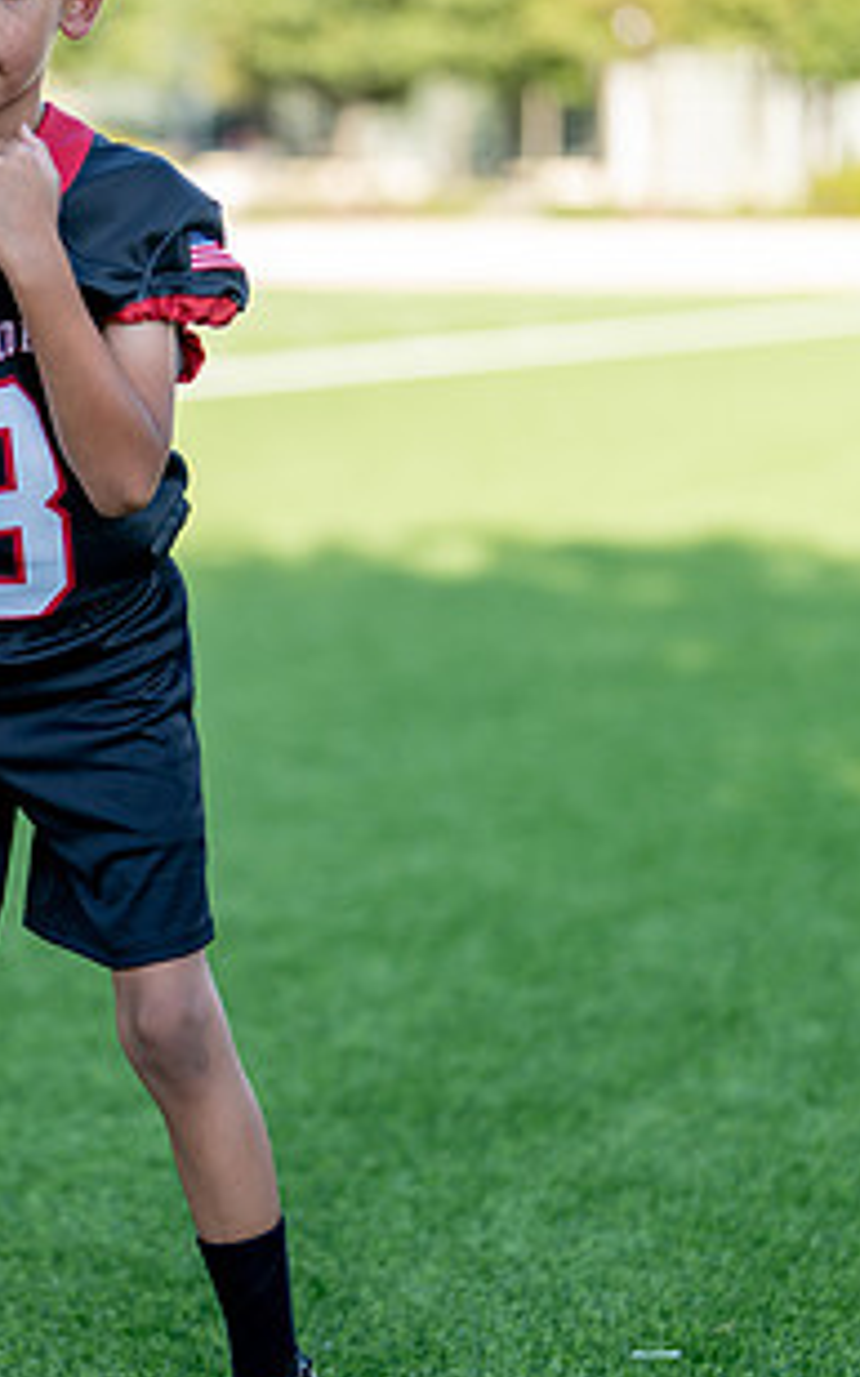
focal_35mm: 107
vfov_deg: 19.5
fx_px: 4014
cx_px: 43
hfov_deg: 12.1
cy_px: 668
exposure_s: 1/1250
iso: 100
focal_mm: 50
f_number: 1.2
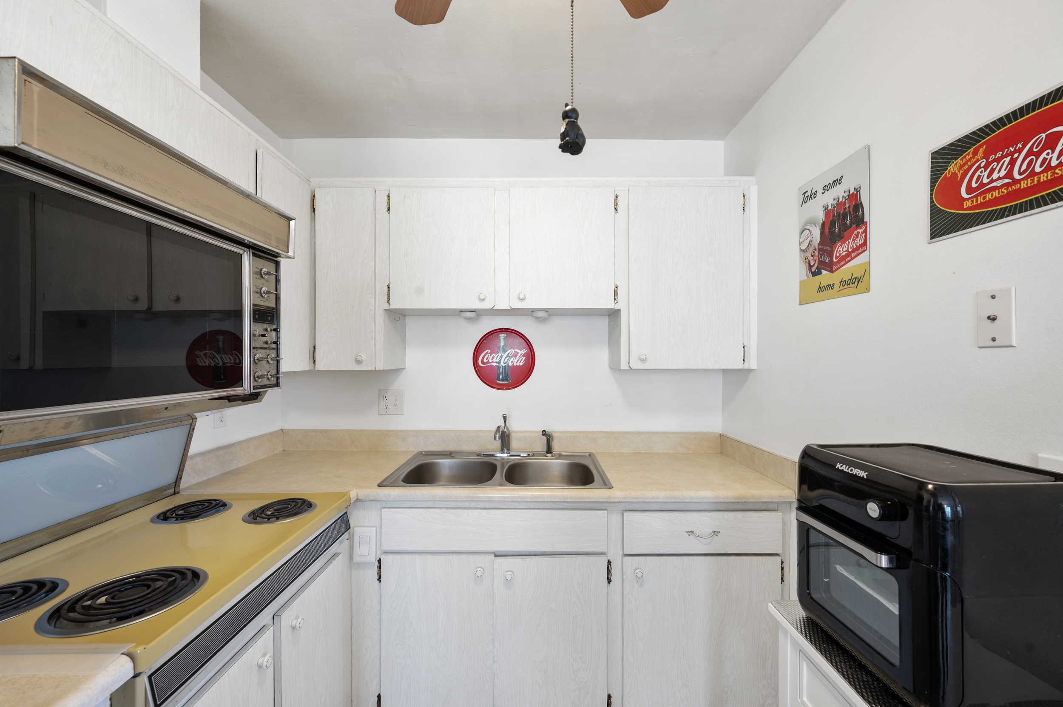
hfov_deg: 104.3
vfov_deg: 81.1
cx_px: 532
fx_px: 413
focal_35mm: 14
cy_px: 354
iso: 100
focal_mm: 14
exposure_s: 4
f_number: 8
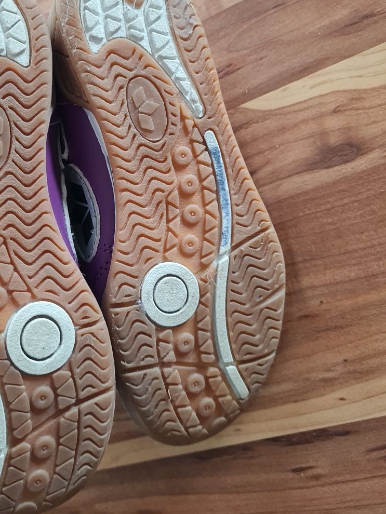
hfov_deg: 40.3
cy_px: 186
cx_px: 135
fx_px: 520
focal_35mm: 35
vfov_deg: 51.9
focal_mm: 5.4
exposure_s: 1/50
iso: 250
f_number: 1.8
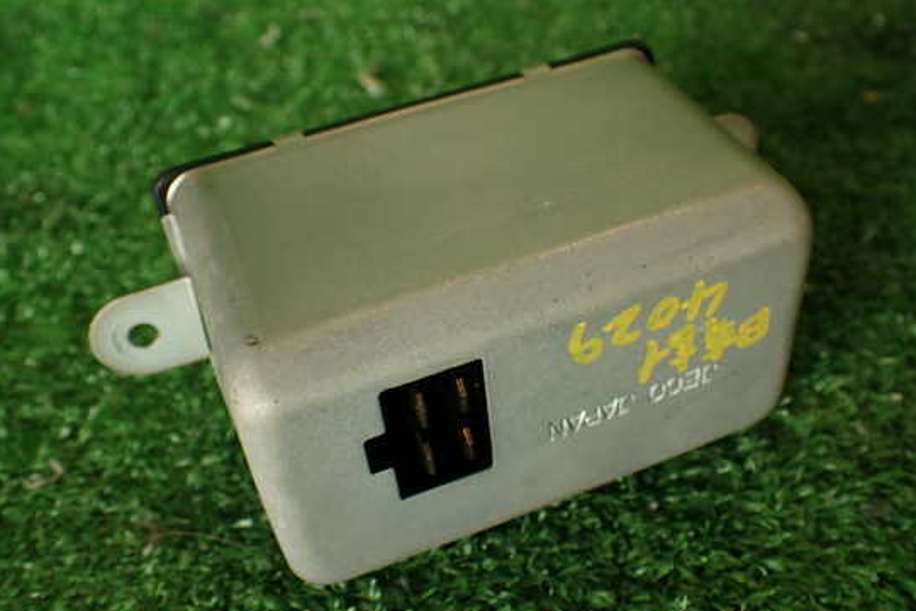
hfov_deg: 51.9
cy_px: 312
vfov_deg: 35.9
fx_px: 941
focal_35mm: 37
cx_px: 463
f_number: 2.4
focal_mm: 5.79
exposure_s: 1/80
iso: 100
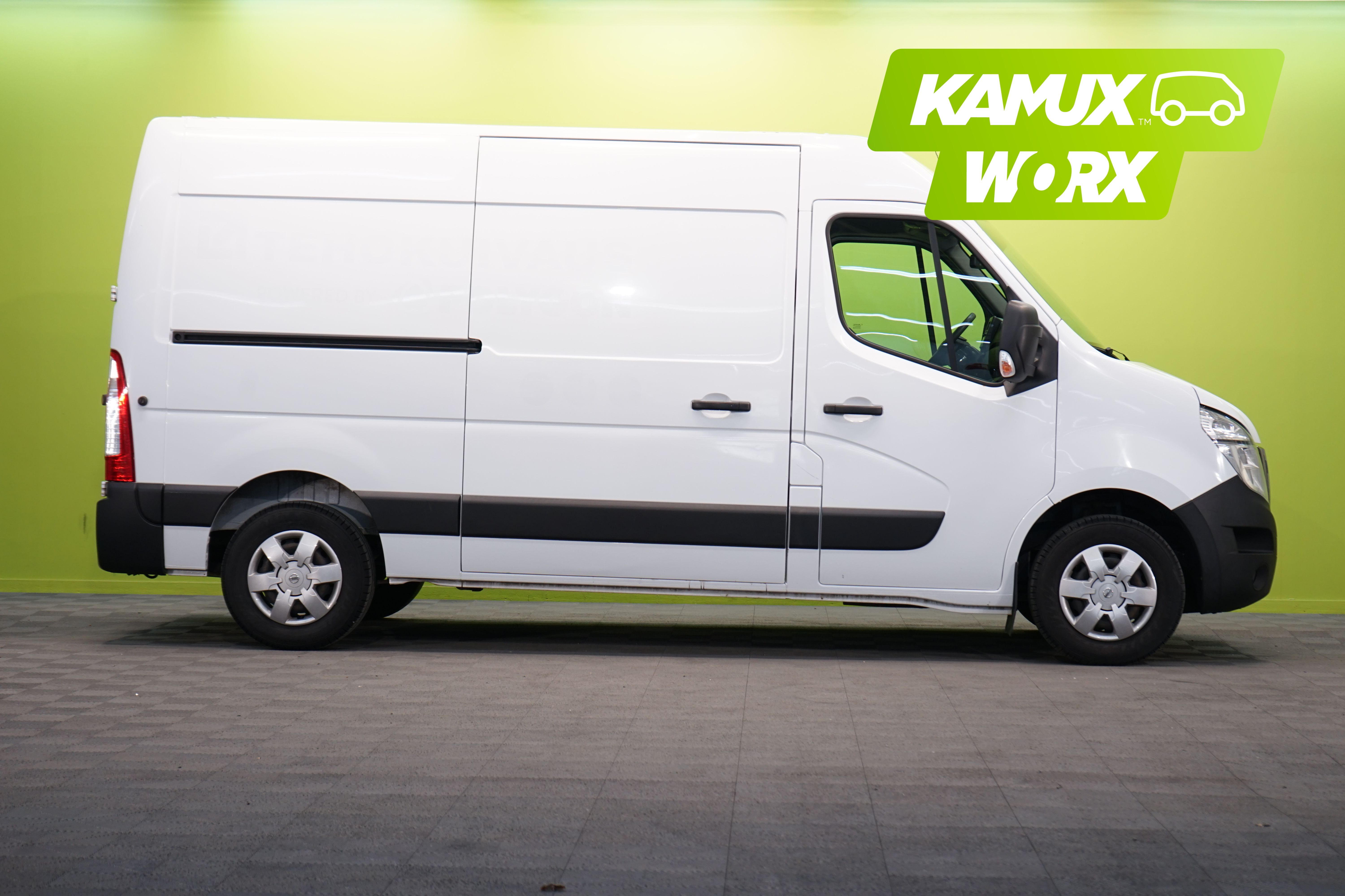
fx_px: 2615
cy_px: 448
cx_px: 672
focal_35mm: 70
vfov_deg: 19.5
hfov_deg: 28.8
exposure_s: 1/30
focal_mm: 70
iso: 400
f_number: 5.6
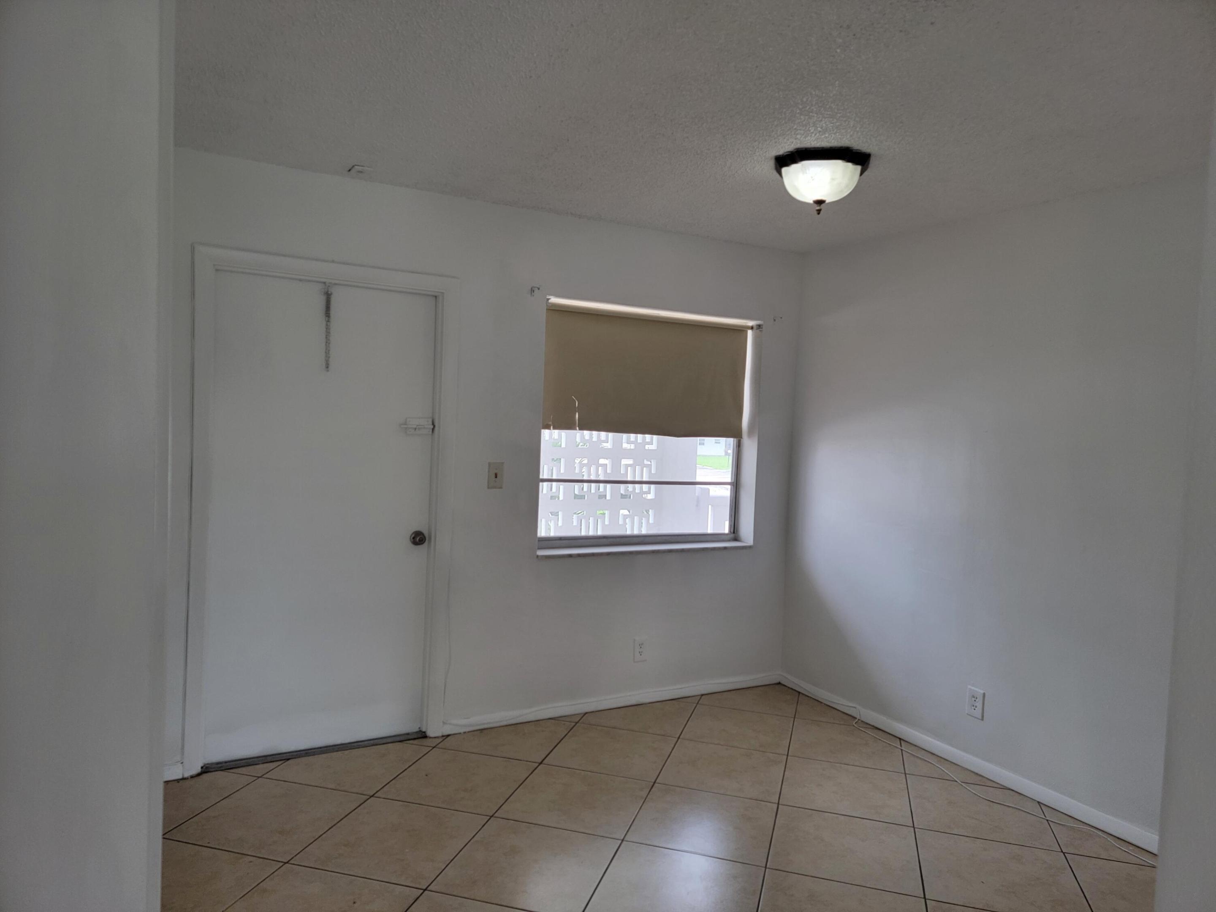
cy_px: 456
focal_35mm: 24
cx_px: 608
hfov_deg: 71.6
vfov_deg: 56.8
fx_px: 843
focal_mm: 6.7
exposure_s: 1/120
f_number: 1.8
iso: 80
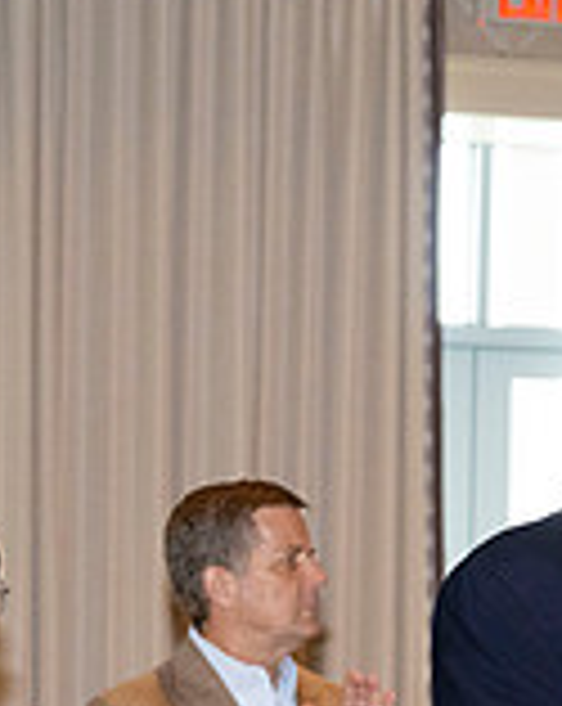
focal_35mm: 198
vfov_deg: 9.6
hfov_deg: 7.7
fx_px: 4129
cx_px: 629
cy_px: 839
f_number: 4
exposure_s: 1/200
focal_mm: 57
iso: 2500
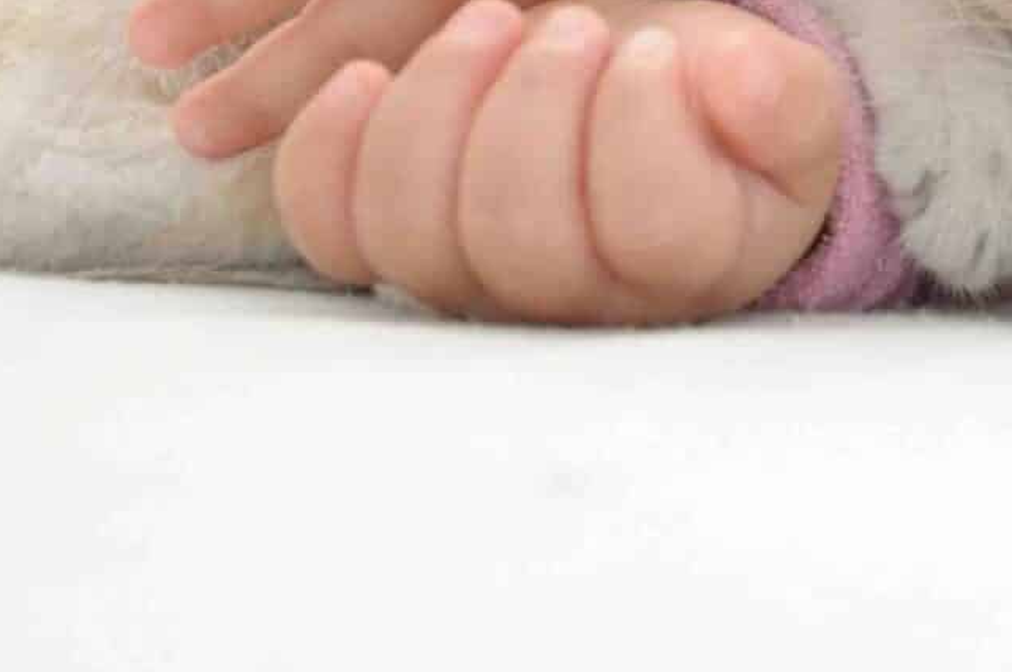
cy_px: -19
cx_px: 1355
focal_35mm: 115
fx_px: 3229
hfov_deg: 16.7
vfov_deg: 11.7
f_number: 5
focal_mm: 24
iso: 200
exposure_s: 1/160
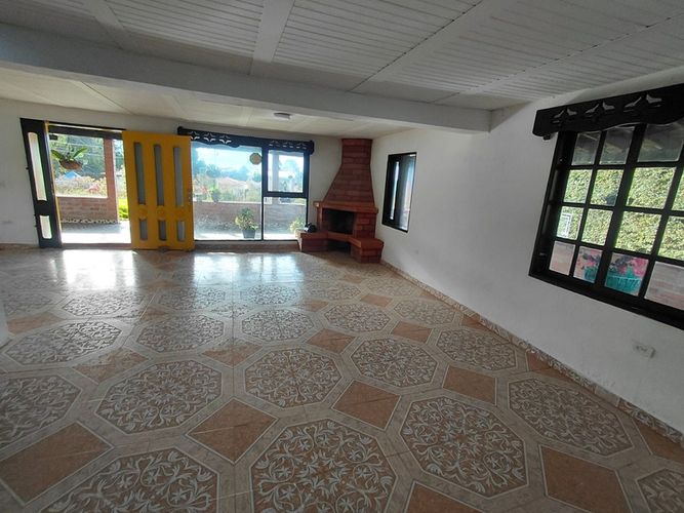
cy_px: 256
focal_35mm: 16
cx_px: 342
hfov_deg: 94.5
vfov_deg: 78.1
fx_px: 316
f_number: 2.2
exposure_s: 1/100
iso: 50
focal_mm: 1.64
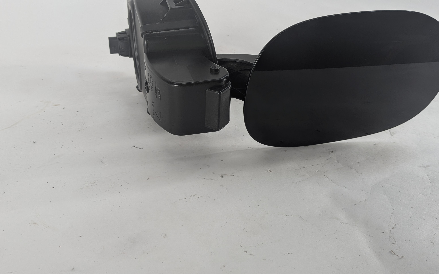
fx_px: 395
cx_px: 227
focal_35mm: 33
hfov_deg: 58.1
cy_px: 111
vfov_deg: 38.2
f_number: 1.7
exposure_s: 1/227
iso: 37
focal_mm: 4.53
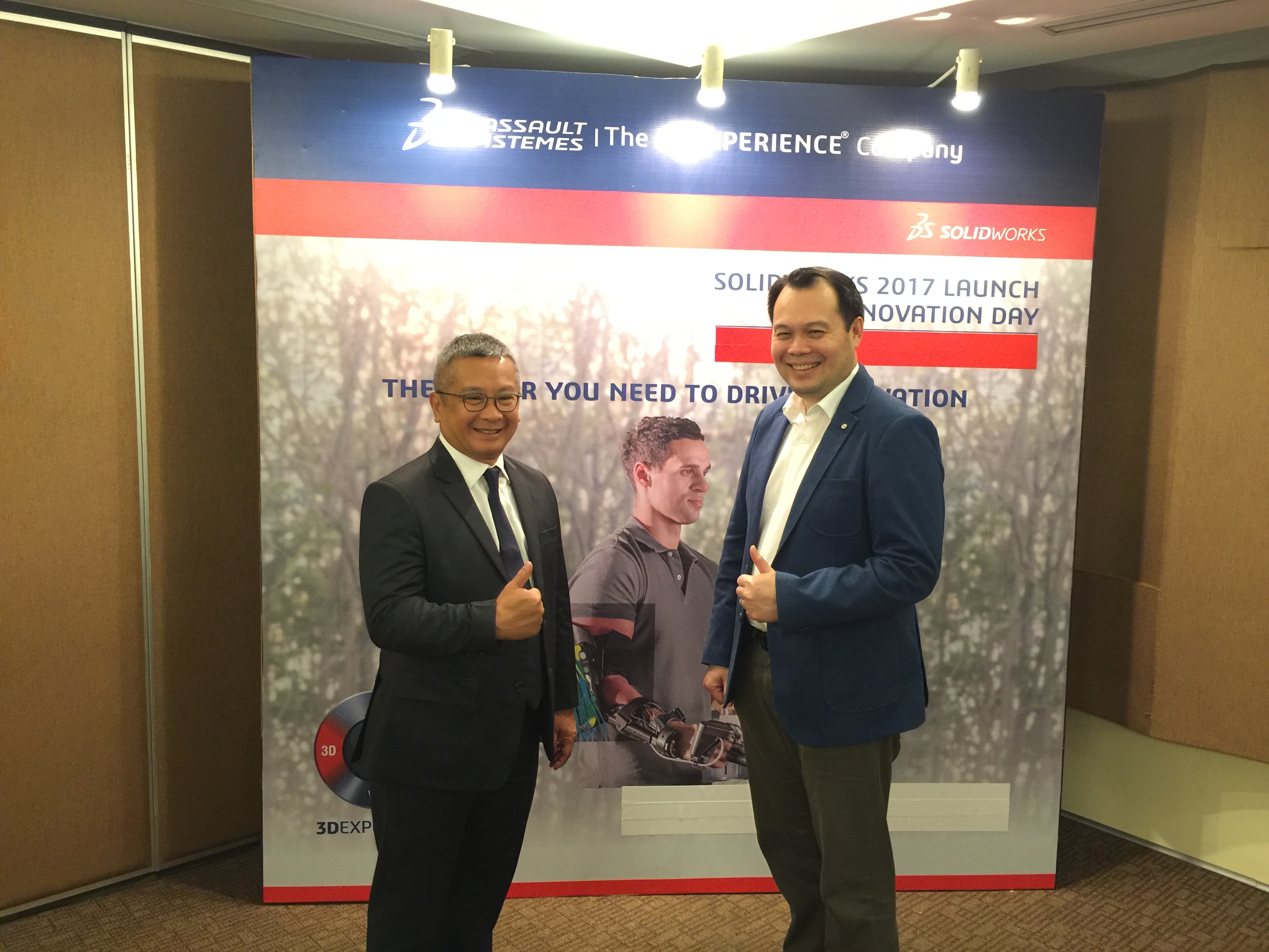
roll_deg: -2.5
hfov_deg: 61.7
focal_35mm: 29
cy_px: 476
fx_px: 1063
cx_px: 634
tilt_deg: -7.3
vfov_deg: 48.2
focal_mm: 4.15
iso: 100
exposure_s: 1/10
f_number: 2.2
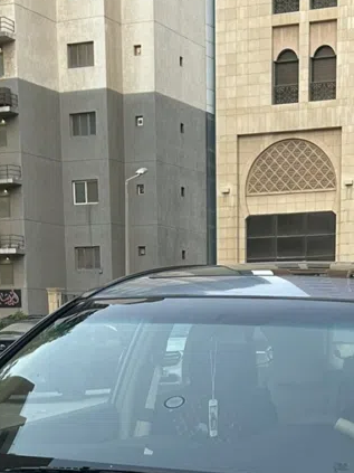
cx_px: 207
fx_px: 1146
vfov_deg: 21.3
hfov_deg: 17.5
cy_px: 594
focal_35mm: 84
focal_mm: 5.7
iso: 125
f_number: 1.5
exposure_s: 1/90
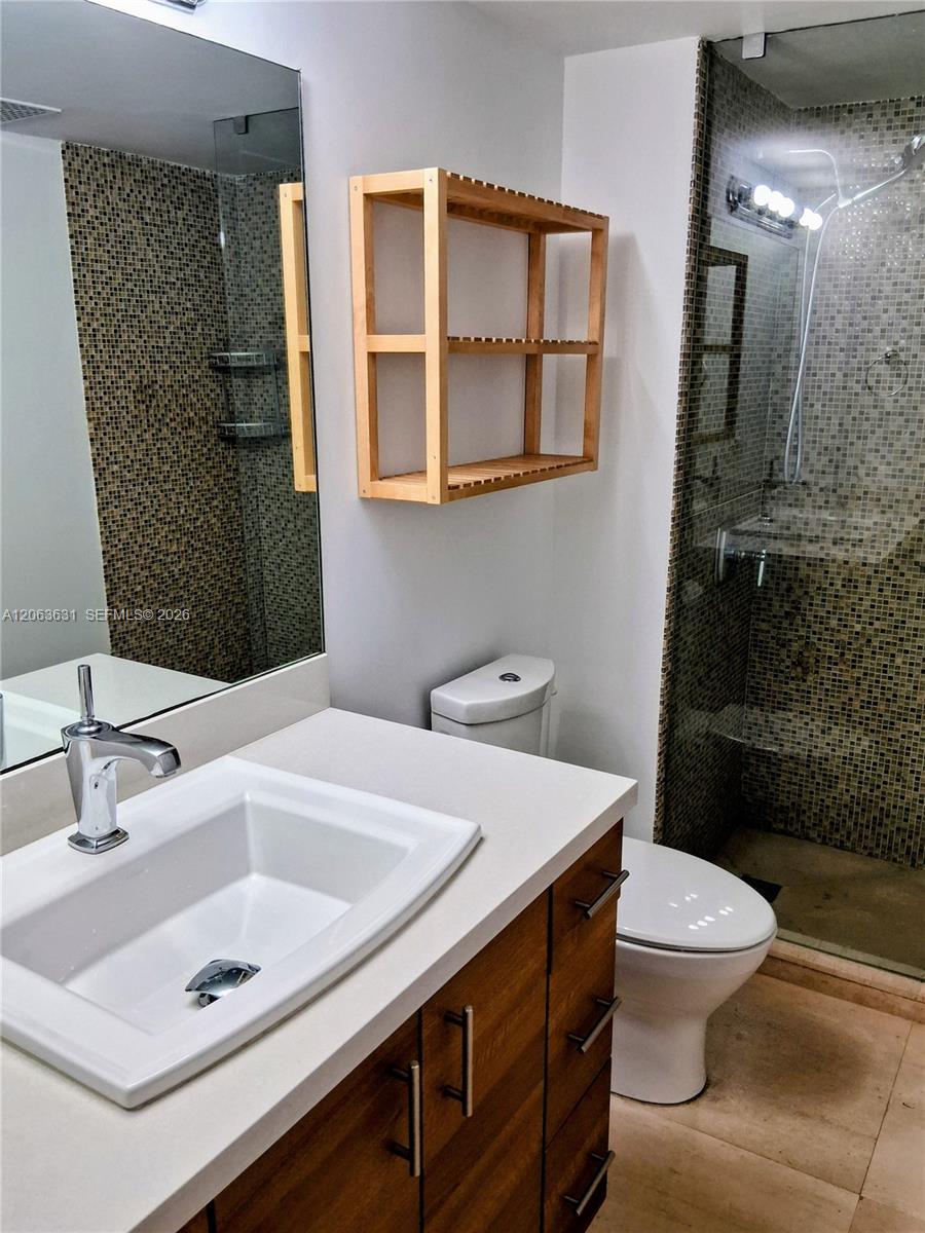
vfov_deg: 67.3
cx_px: 462
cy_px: 616
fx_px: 926
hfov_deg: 53.1
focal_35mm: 26
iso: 160
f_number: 1.8
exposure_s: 1/120
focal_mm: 3.98
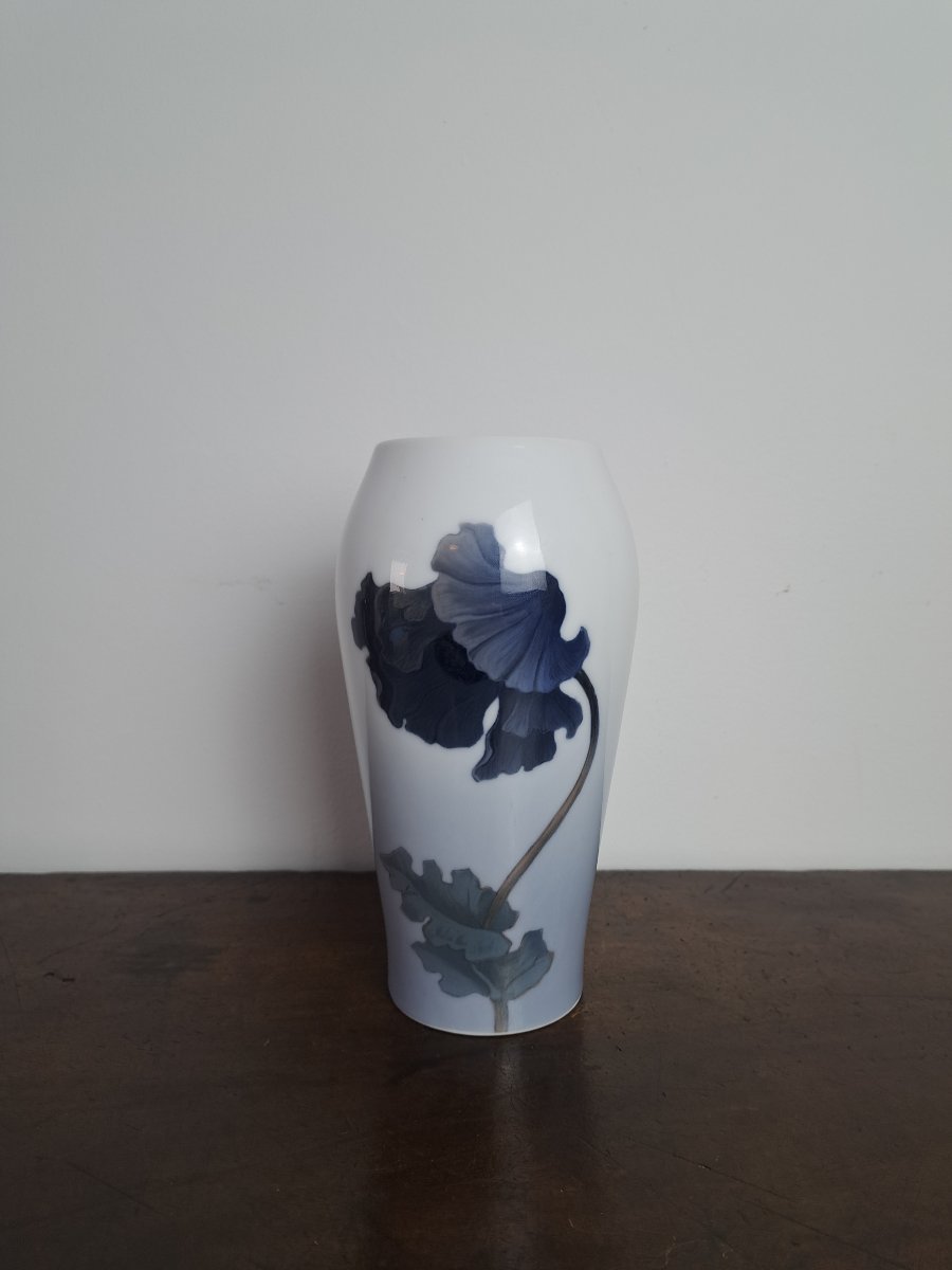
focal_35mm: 24
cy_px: 635
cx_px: 476
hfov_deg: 56.8
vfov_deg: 71.6
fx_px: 880
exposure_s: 1/50
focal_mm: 5.23
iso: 50
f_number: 1.8
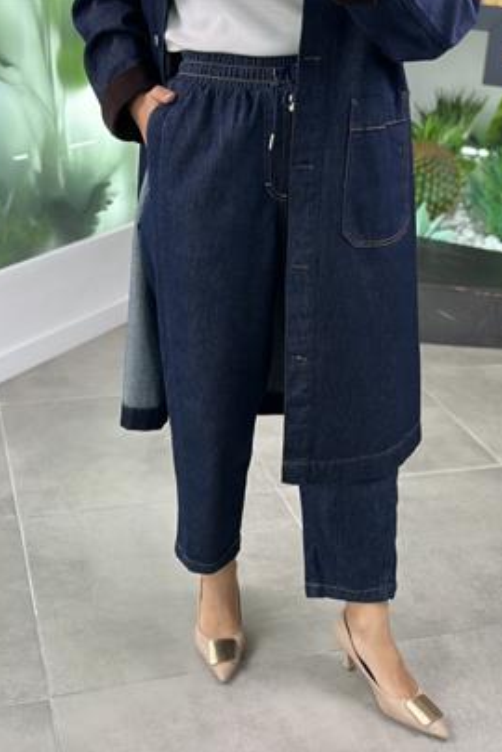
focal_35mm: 51
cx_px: 268
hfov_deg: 26.5
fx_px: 1065
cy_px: 379
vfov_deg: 38.9
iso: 80
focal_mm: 6.86
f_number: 1.78
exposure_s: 1/100
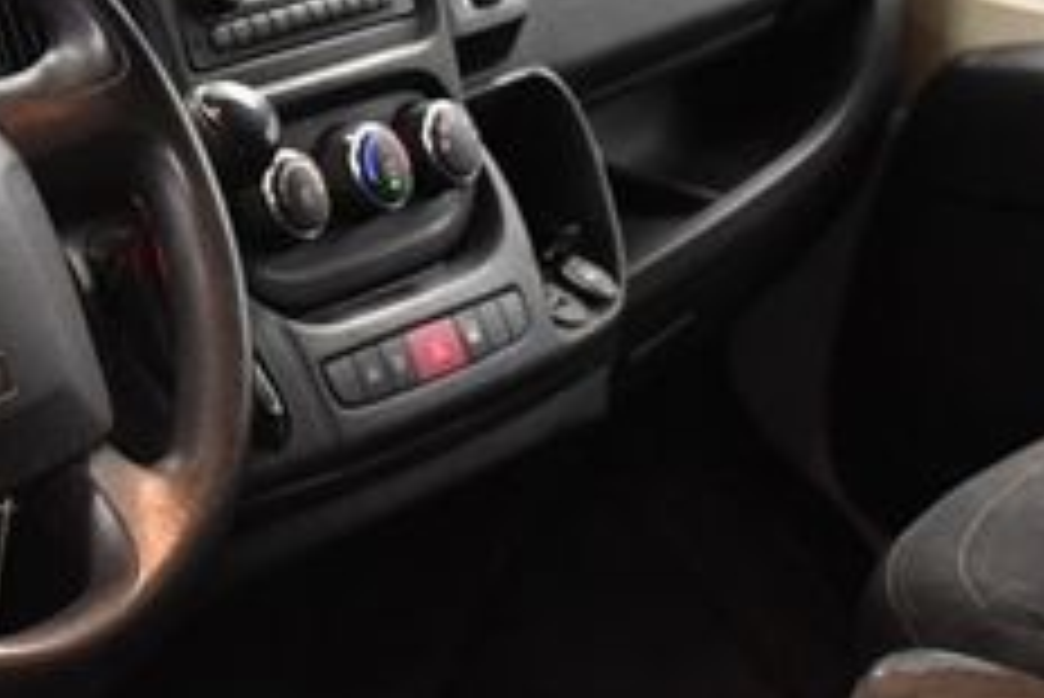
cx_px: -198
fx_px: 2960
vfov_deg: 13.4
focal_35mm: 102
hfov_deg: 18.9
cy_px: 126
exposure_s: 1/100
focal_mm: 25
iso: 3200
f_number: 4
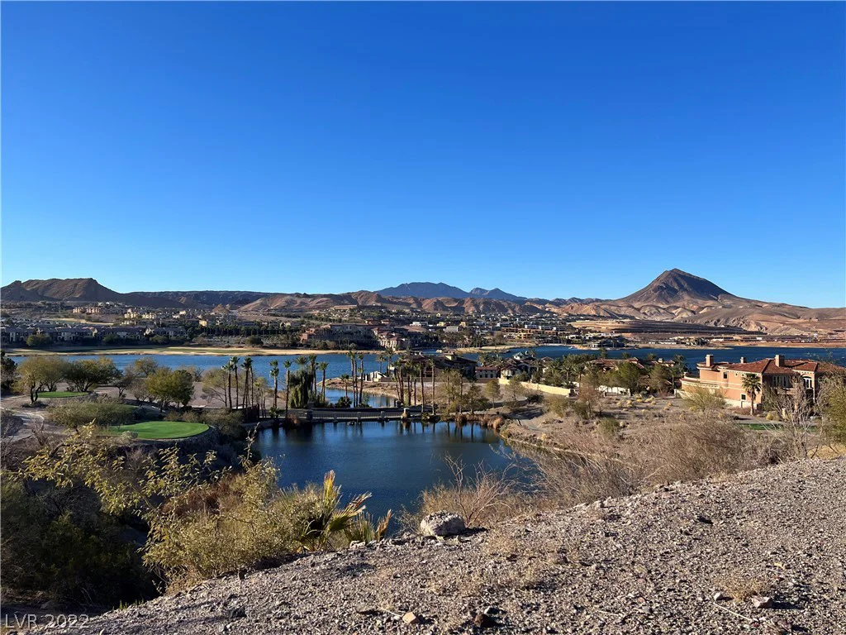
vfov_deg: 53.1
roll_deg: -0.7
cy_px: 318
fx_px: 635
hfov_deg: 67.3
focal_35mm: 26
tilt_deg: +1.7
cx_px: 423
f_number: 1.6
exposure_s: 1/2967
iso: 50
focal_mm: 5.1
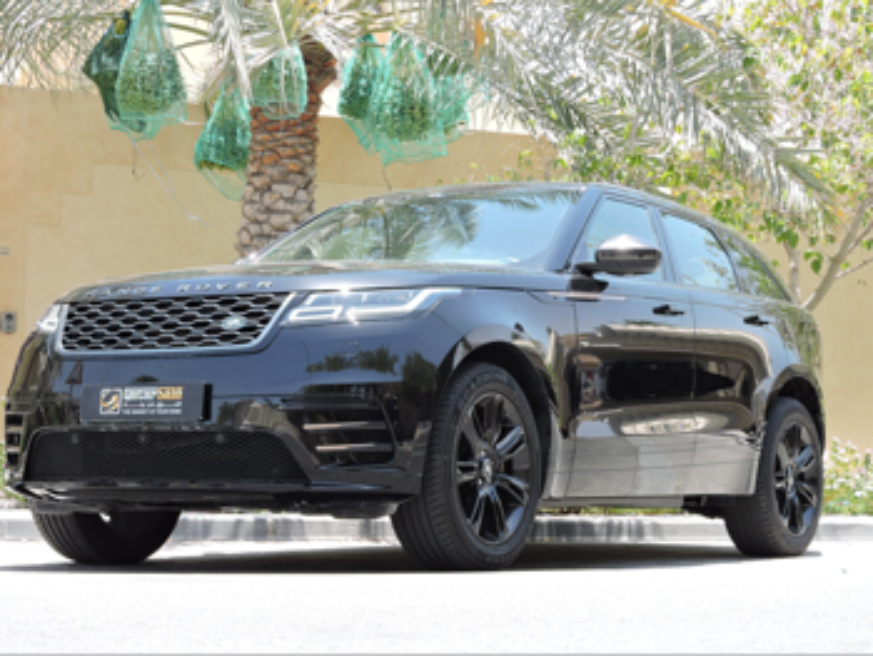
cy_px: 328
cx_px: 436
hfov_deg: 23.0
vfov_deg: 17.4
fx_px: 2145
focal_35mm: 85
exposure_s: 1/125
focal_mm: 15.2
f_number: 4.5
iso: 100
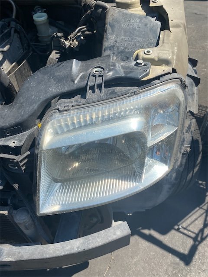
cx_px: 104
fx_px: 208
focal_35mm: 26
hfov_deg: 53.1
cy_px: 138
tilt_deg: -44.9
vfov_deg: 67.3
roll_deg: +1.9
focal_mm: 4.25
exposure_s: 1/2141
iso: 32
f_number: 1.8
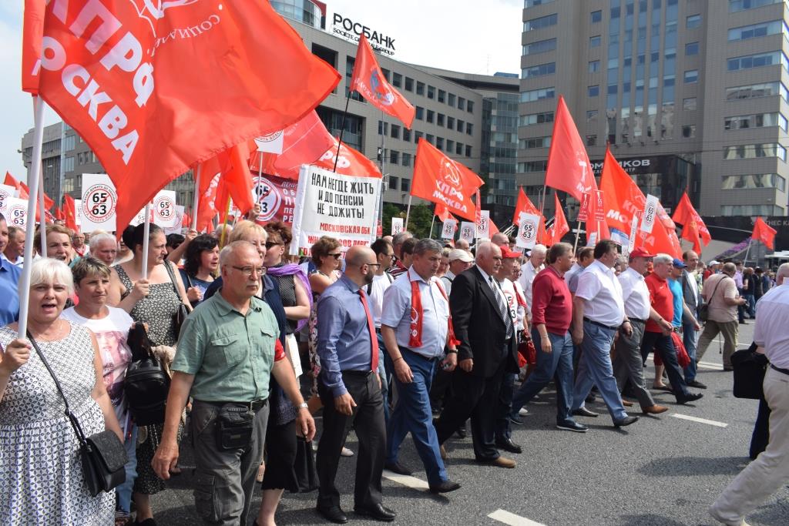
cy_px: 263
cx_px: 394
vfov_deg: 47.9
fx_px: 592
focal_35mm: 27
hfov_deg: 67.4
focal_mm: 18
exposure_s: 1/320
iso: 200
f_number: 9
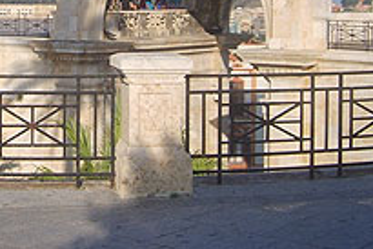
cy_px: 4
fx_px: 829
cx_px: 89
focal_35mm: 80
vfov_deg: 16.7
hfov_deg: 25.0
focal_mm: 5.8
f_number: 7.1
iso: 50
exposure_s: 1/180
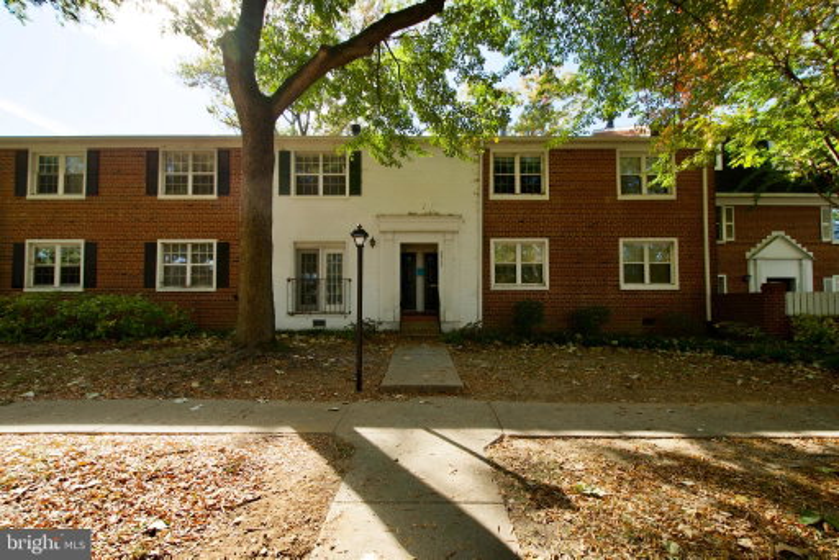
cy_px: 280
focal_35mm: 15
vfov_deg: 77.4
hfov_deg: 100.4
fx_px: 350
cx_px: 420
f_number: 7.1
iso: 125
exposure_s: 1/125
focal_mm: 10
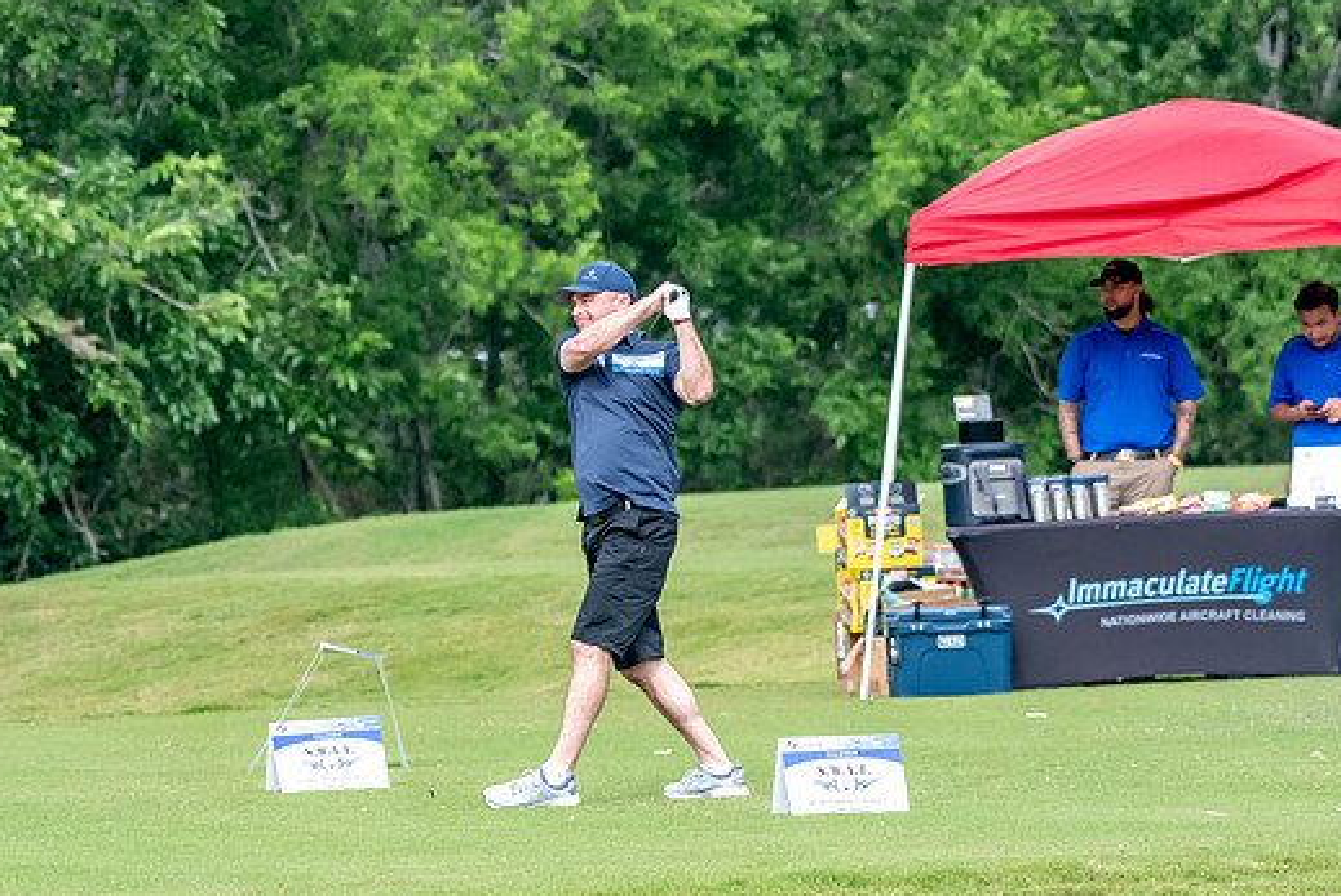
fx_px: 12489
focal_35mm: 335
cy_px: 471
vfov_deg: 4.1
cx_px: 625
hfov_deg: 6.1
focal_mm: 200
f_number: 5.6
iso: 2200
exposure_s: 1/2000
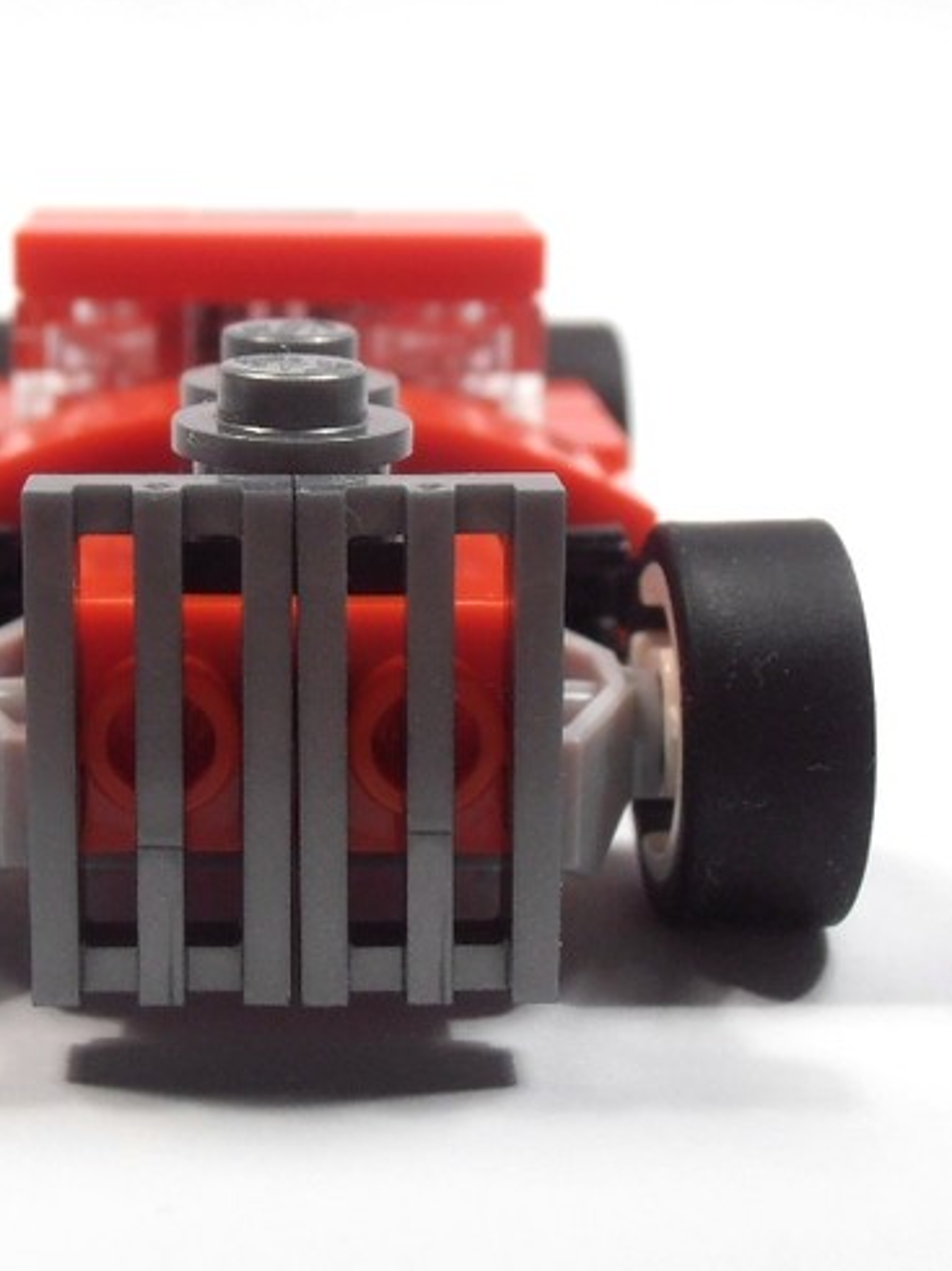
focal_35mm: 68
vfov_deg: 28.5
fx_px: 2496
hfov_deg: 21.5
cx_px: 291
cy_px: 466
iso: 80
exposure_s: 1/50
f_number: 3.9
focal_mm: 6.61
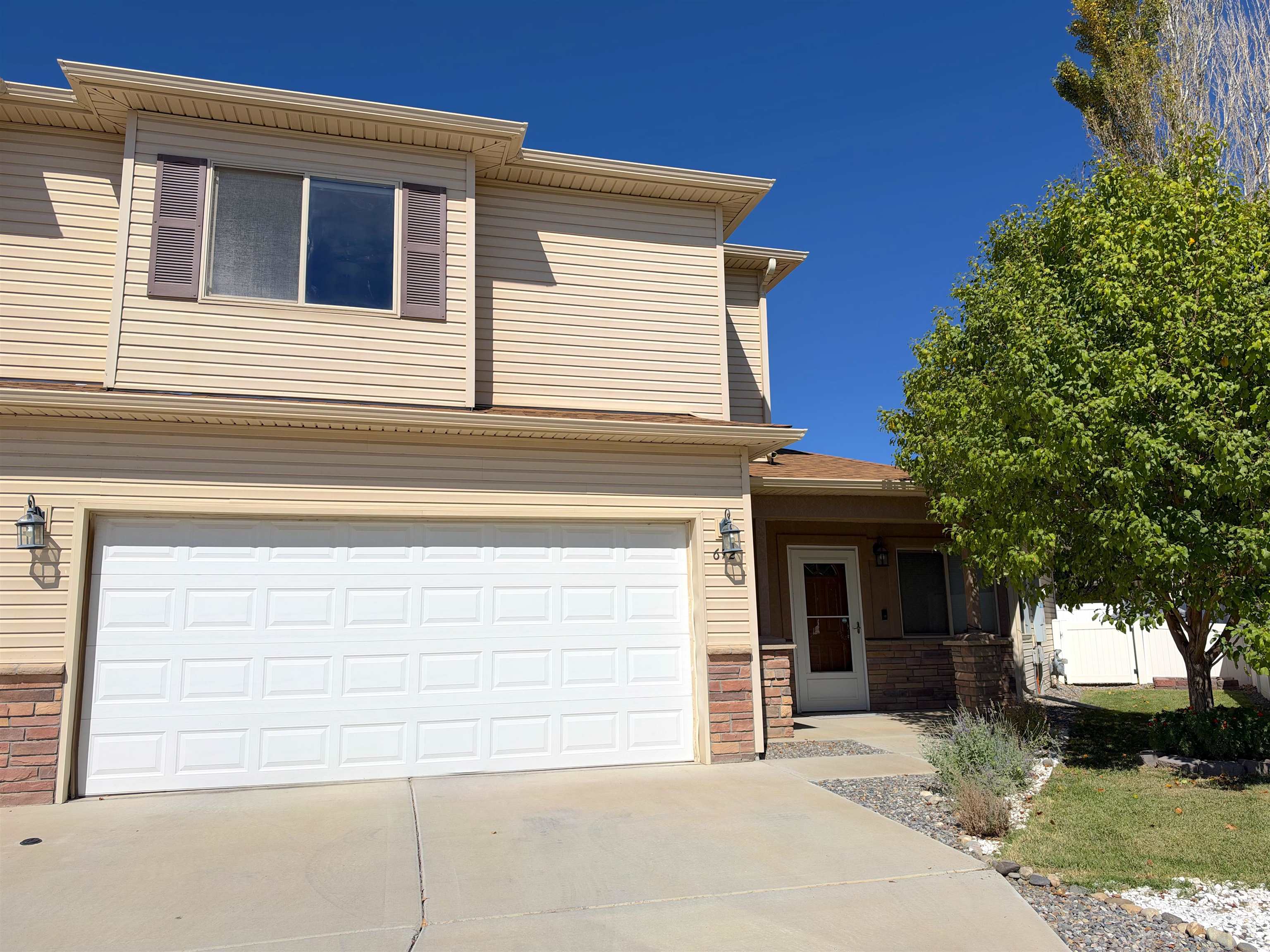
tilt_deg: +10.1
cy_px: 476
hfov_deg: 71.6
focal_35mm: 24
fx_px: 881
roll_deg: +1.1
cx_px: 635
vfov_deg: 56.8
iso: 64
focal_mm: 6.93
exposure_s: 1/11364
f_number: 1.8
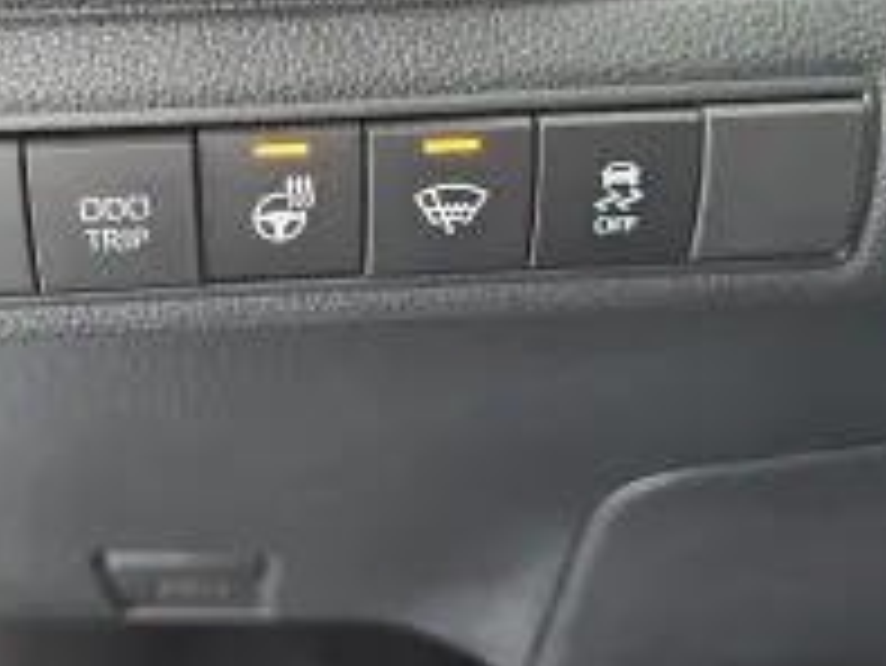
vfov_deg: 34.1
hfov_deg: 43.7
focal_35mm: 42
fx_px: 1076
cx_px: 252
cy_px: 234
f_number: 1.7
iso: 500
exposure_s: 1/25
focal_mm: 6.3
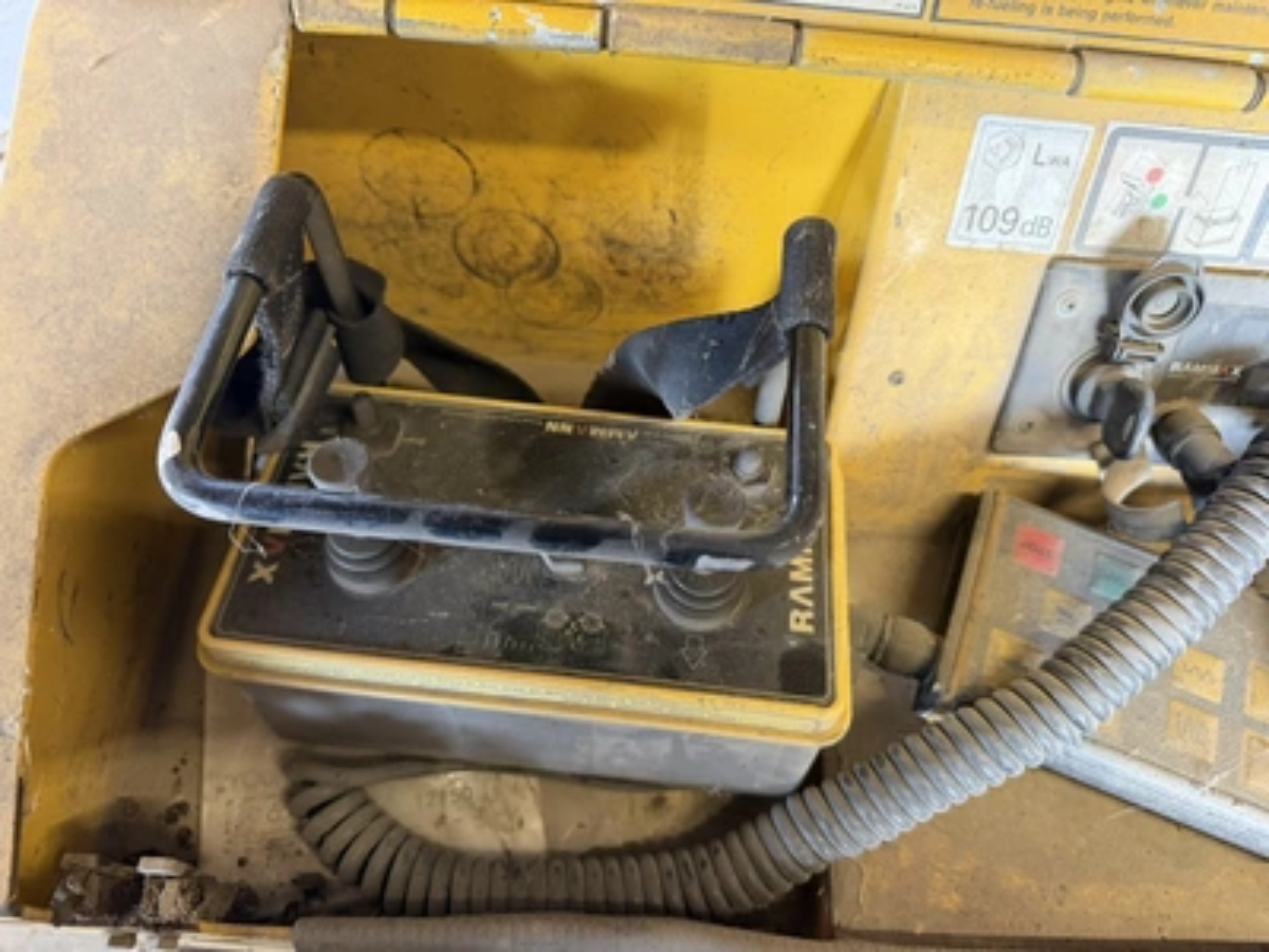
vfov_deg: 56.8
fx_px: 880
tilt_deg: -60.3
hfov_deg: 71.6
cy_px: 476
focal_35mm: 24
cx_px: 634
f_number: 1.78
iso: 320
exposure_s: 1/60
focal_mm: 6.76
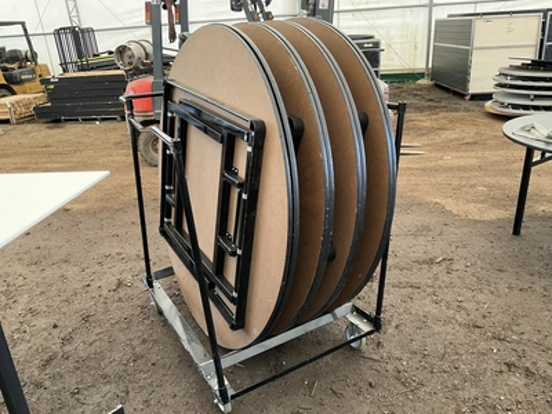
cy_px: 207
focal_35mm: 29
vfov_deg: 48.2
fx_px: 462
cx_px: 276
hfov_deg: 61.7
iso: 50
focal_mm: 3
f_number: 1.8
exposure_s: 1/122
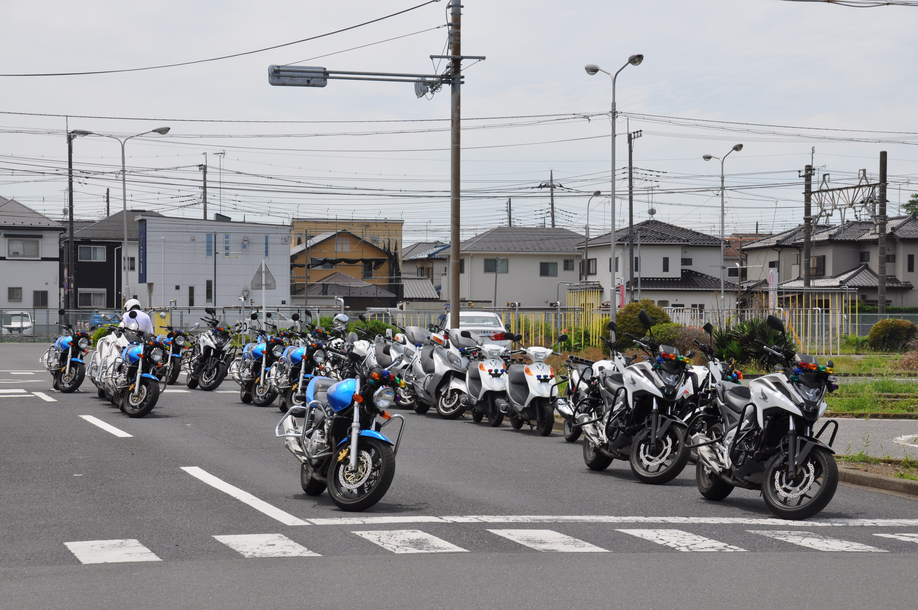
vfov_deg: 16.2
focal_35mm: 84
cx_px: 459
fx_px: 2139
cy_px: 305
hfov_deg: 24.2
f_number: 10
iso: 200
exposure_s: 1/400
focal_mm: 56
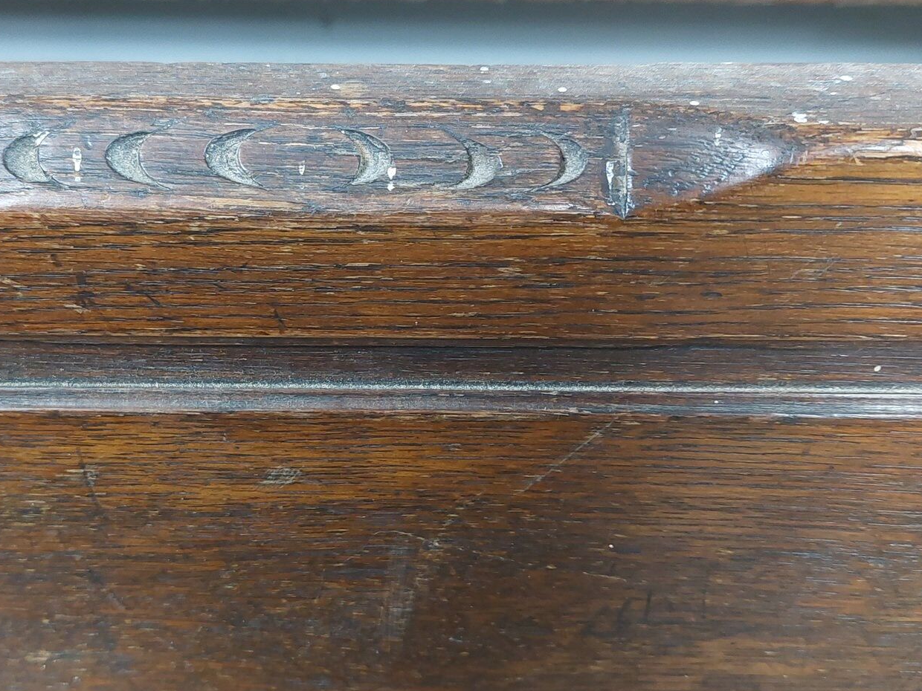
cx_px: 310
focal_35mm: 43
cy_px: 348
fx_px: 1145
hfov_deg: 43.3
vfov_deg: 33.6
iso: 500
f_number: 1.8
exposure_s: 1/25
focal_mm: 5.23
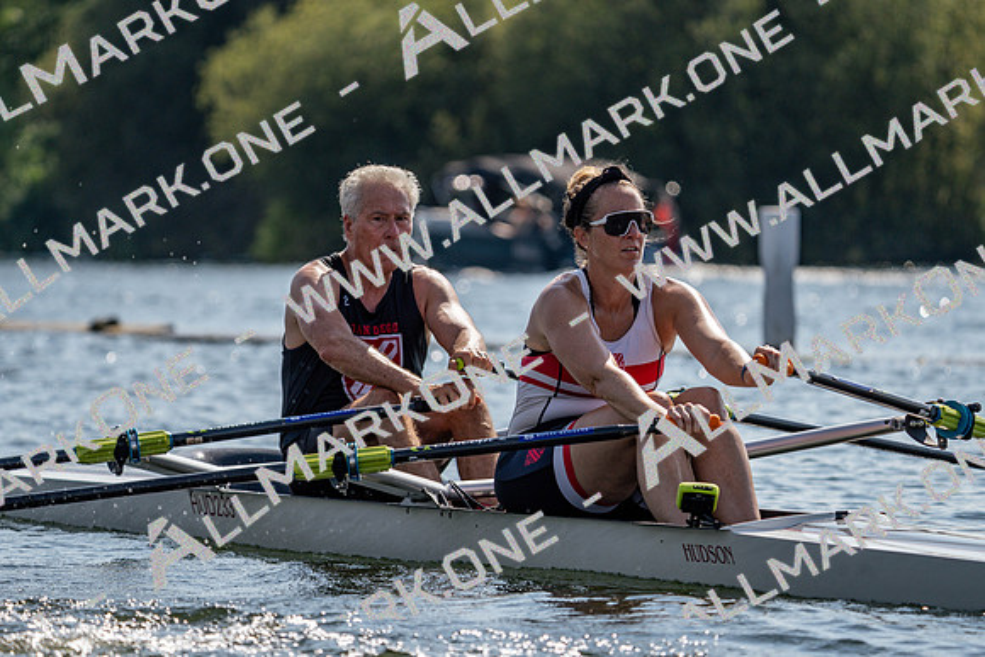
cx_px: 492
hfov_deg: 7.3
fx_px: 7717
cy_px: 328
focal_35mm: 282
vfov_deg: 4.9
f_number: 5.6
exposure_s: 1/1600
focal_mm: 282
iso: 160
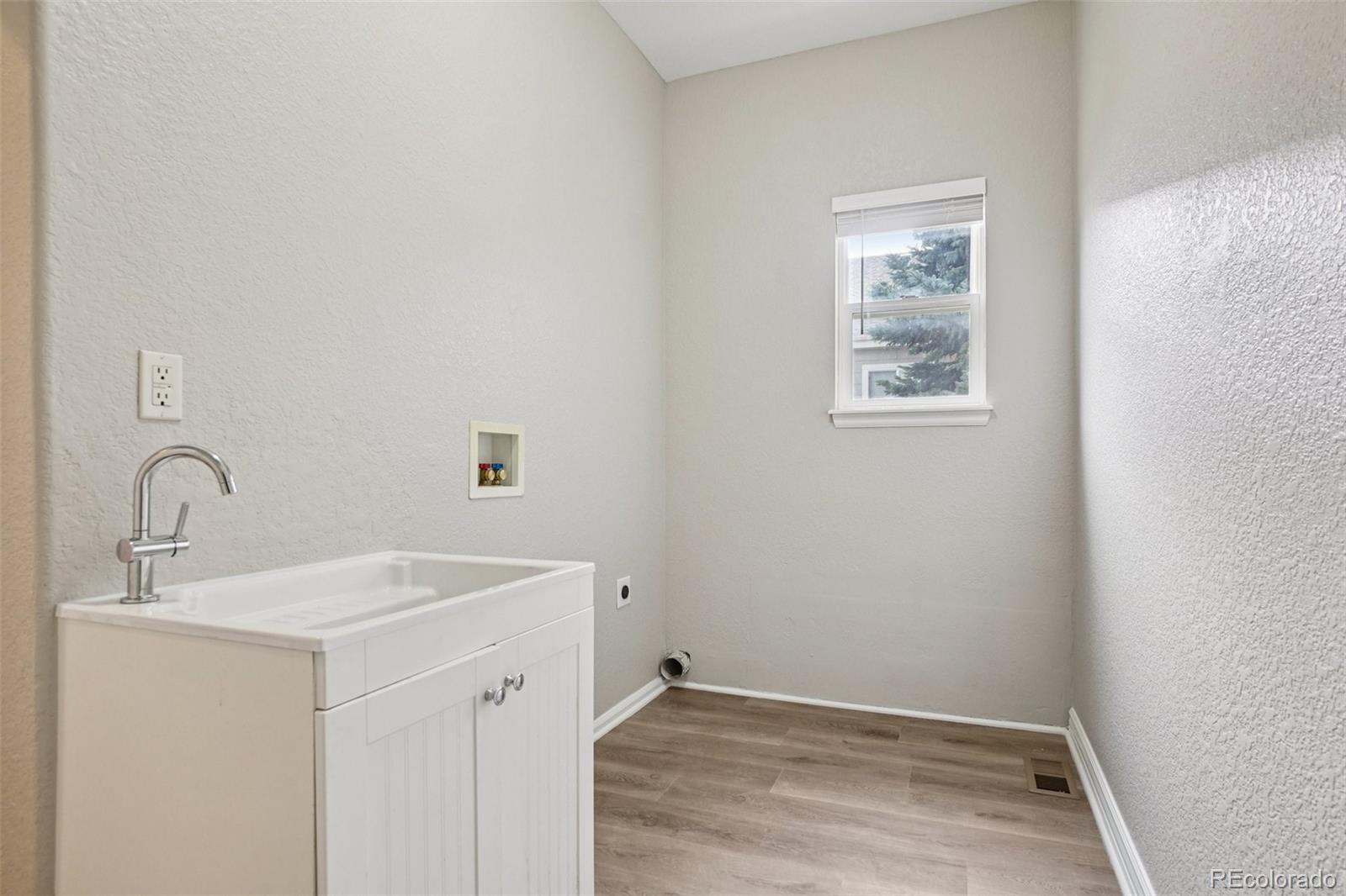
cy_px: 448
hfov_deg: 90.0
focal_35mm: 18
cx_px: 673
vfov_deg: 67.4
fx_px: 673
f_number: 8
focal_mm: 12
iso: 400
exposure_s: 1/15
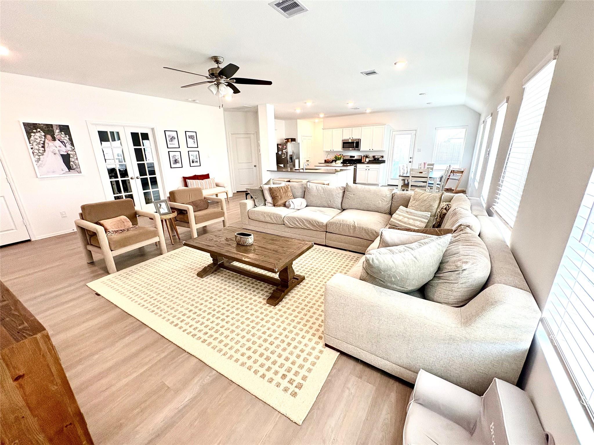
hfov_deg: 102.1
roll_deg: +1.2
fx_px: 240
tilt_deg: -17.6
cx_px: 297
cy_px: 222
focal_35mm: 14
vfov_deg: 85.7
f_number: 2.2
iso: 250
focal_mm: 2.22
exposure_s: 1/120
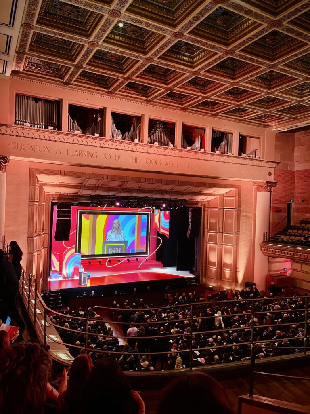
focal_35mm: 25
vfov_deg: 69.4
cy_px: 207
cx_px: 155
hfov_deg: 54.9
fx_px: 299
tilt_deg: -0.9
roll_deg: -1.2
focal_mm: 5.1
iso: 250
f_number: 1.6
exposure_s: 1/42
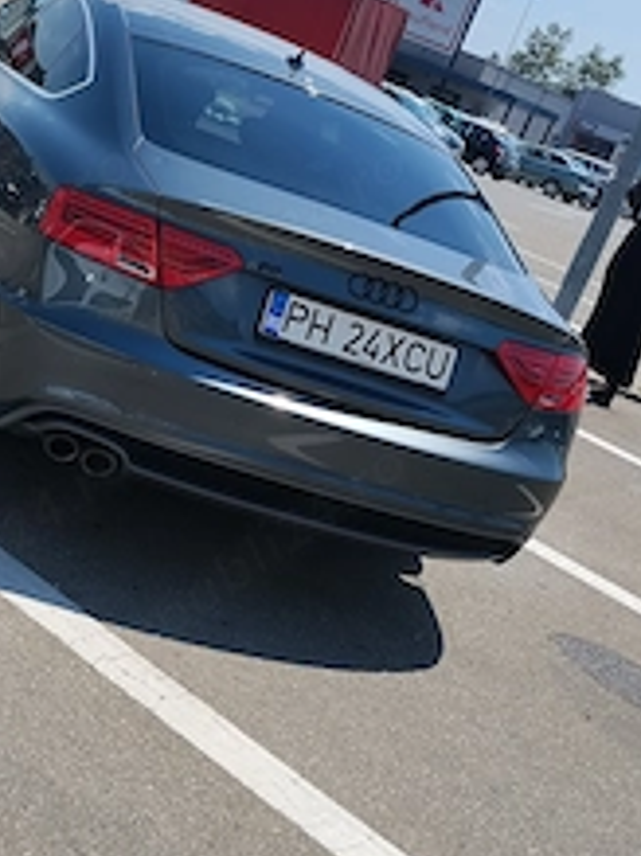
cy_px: 309
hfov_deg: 27.0
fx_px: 1310
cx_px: 141
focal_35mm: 53
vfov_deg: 35.9
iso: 50
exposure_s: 1/1938
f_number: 1.8
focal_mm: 4.22
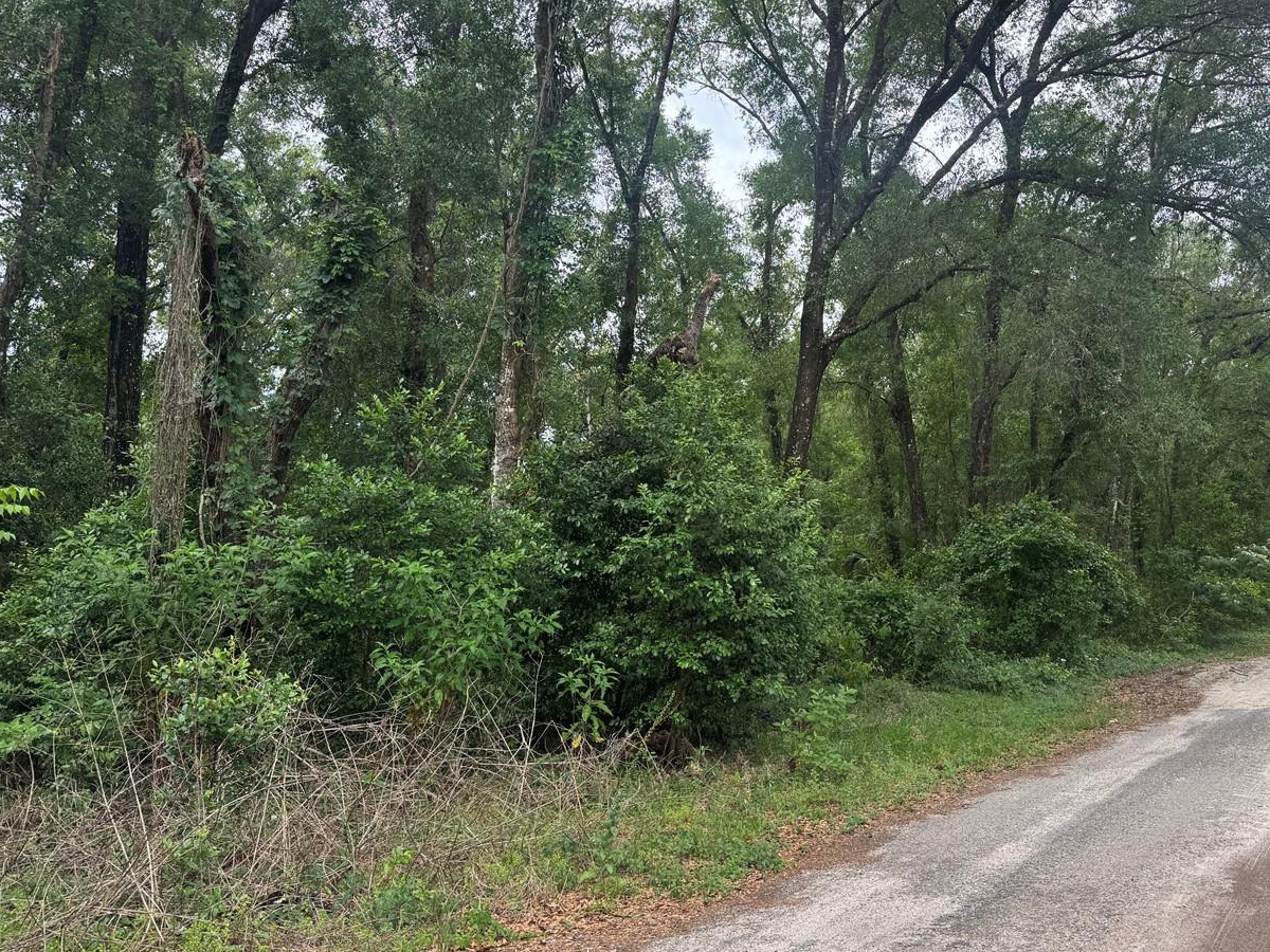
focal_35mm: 32
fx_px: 1174
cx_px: 757
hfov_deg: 56.4
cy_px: 428
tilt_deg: +9.4
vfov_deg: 44.1
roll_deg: +3.0
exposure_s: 1/148
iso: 64
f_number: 1.78
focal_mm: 6.76
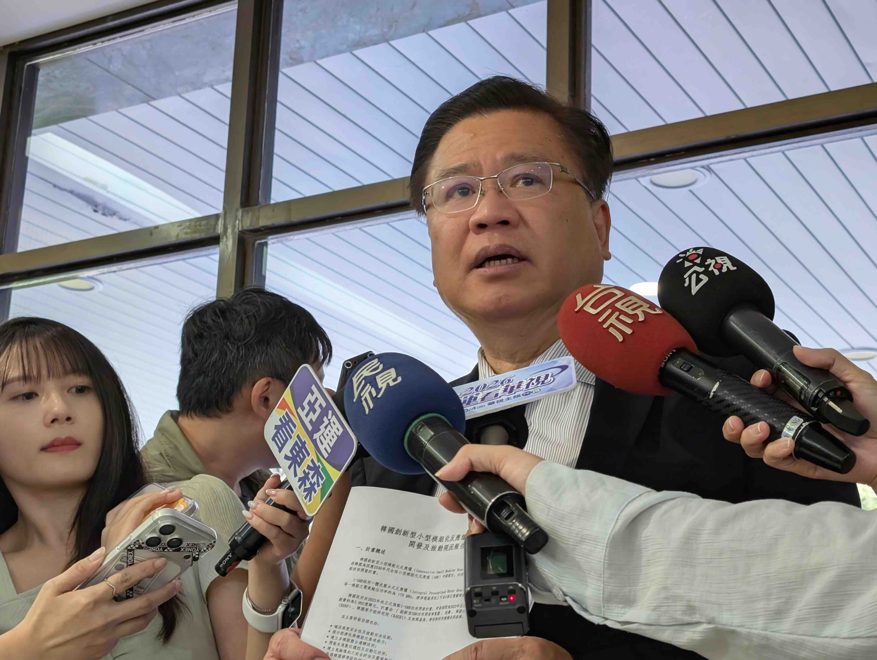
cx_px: 438
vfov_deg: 29.7
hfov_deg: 38.9
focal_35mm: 49
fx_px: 1243
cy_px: 330
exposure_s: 1/120
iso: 212
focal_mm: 6.9
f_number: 1.68
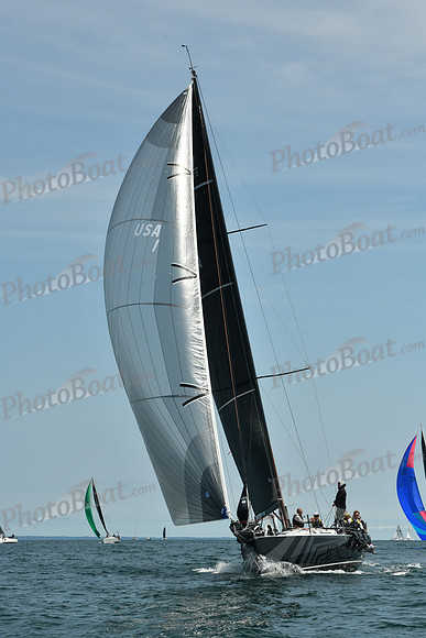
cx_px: 213
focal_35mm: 86
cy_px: 319
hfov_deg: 15.9
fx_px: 1525
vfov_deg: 23.6
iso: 320
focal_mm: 86
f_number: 10
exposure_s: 1/1000
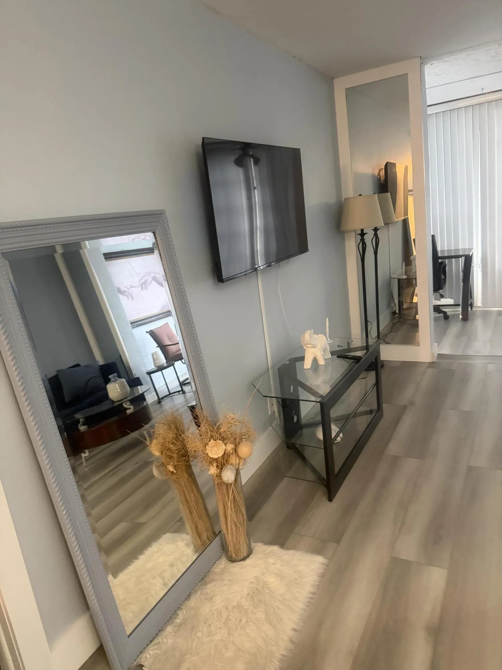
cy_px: 335
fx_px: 464
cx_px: 251
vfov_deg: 71.6
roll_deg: +7.7
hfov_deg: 56.8
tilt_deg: -15.5
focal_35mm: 24
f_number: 1.78
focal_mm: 6.76
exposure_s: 1/60
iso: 800
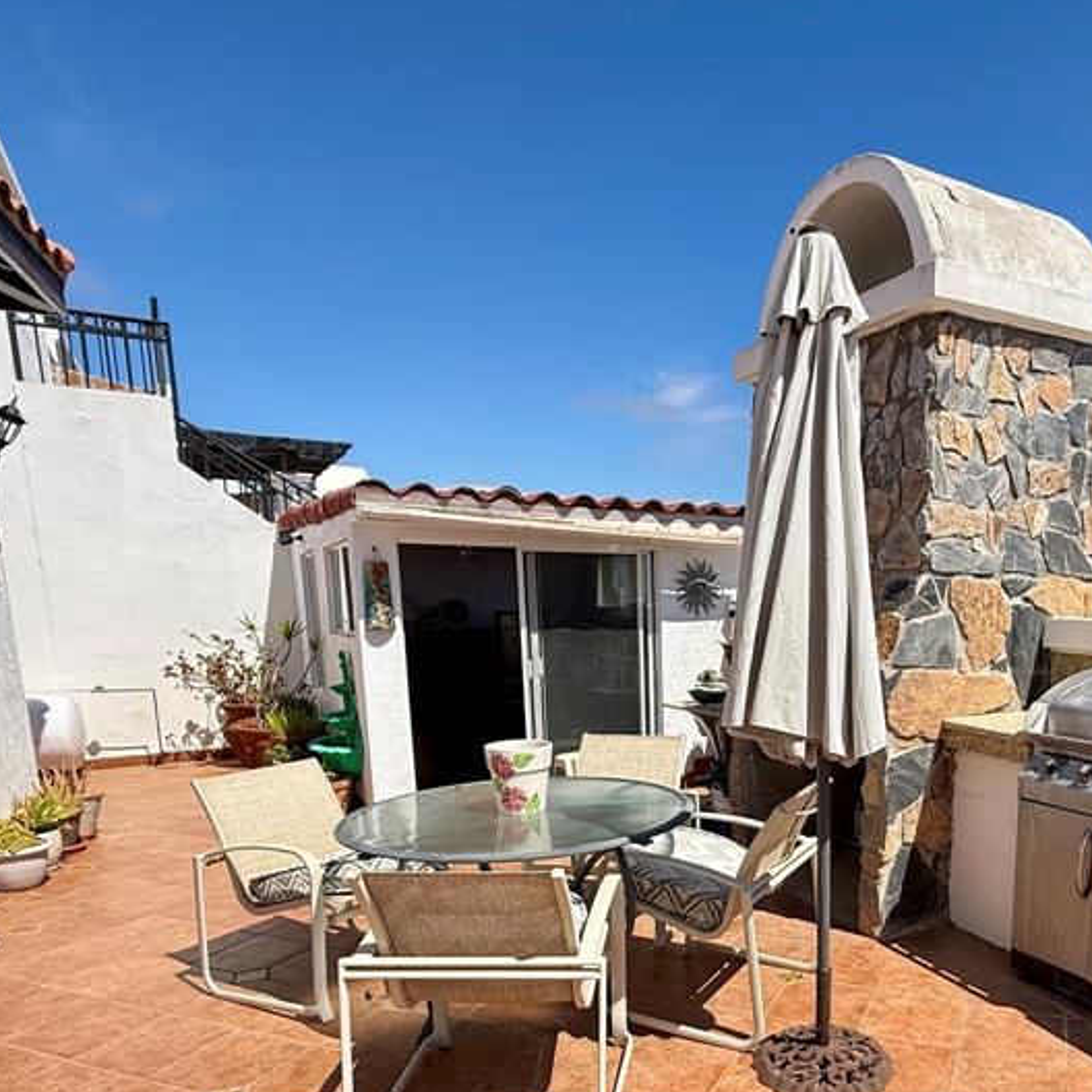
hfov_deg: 62.9
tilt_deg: -9.9
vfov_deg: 62.9
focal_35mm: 24
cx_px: 753
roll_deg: -0.5
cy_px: 753
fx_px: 857
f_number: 2.2
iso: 50
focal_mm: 2.22
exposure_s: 1/1848
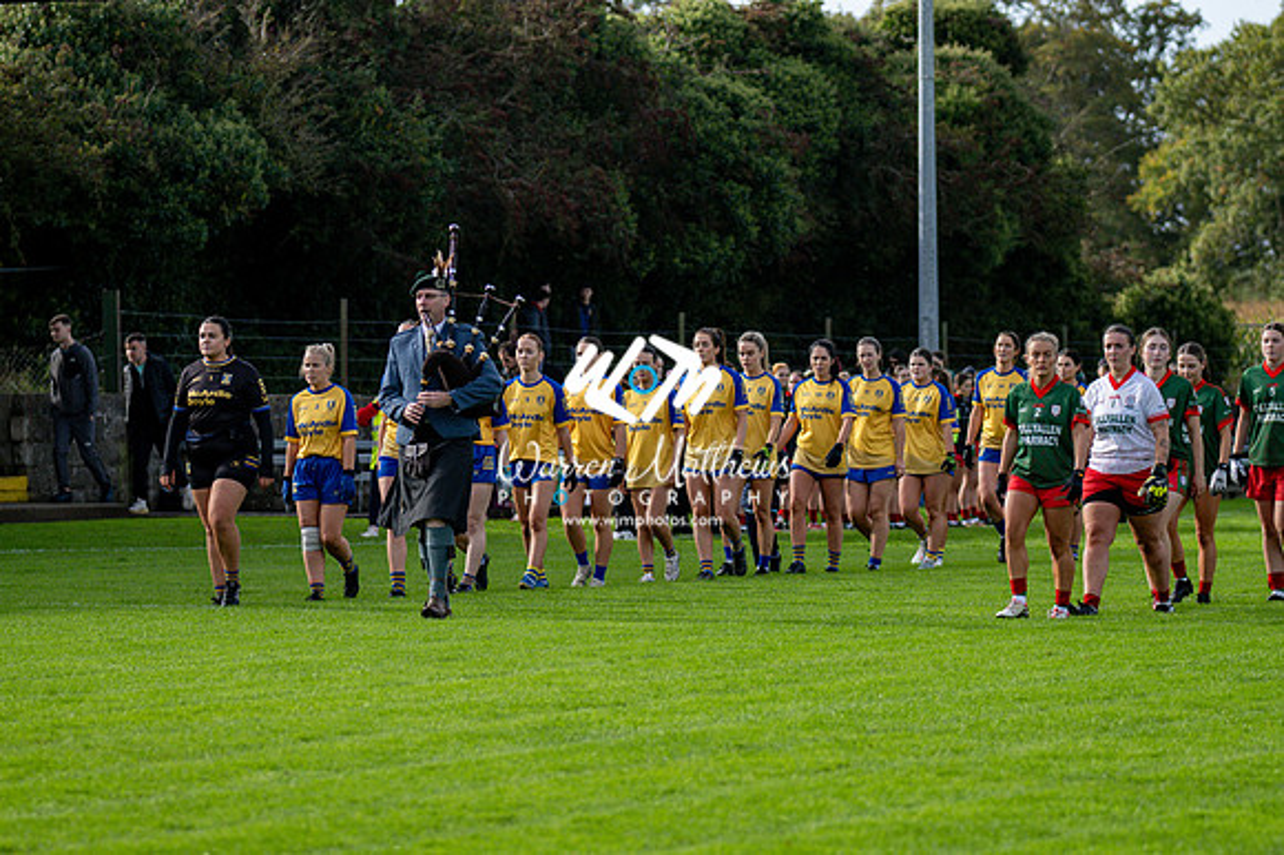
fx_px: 6416
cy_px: 428
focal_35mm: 180
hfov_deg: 11.4
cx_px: 642
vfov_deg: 7.6
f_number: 2.8
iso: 400
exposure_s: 1/2500
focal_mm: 120
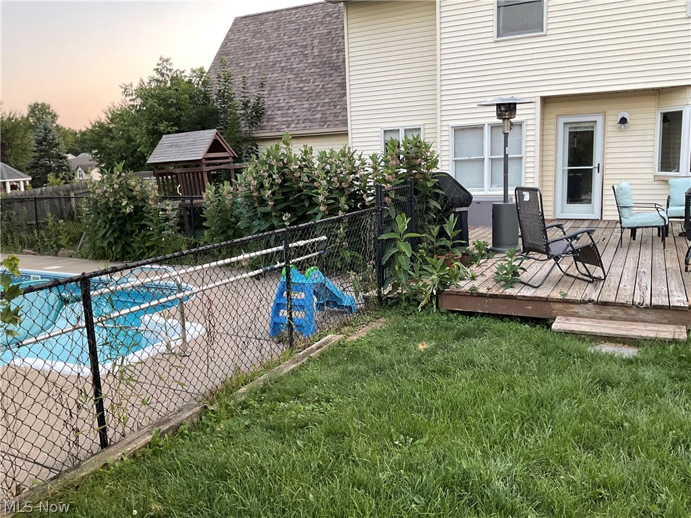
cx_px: 346
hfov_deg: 61.7
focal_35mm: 29
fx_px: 579
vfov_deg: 48.2
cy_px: 259
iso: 64
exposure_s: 1/120
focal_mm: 3
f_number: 1.8
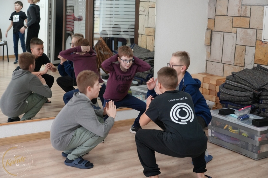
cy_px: 89
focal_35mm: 56
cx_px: 134
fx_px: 417
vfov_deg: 24.2
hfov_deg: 35.6
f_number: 4
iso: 5000
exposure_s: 1/160
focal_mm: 56
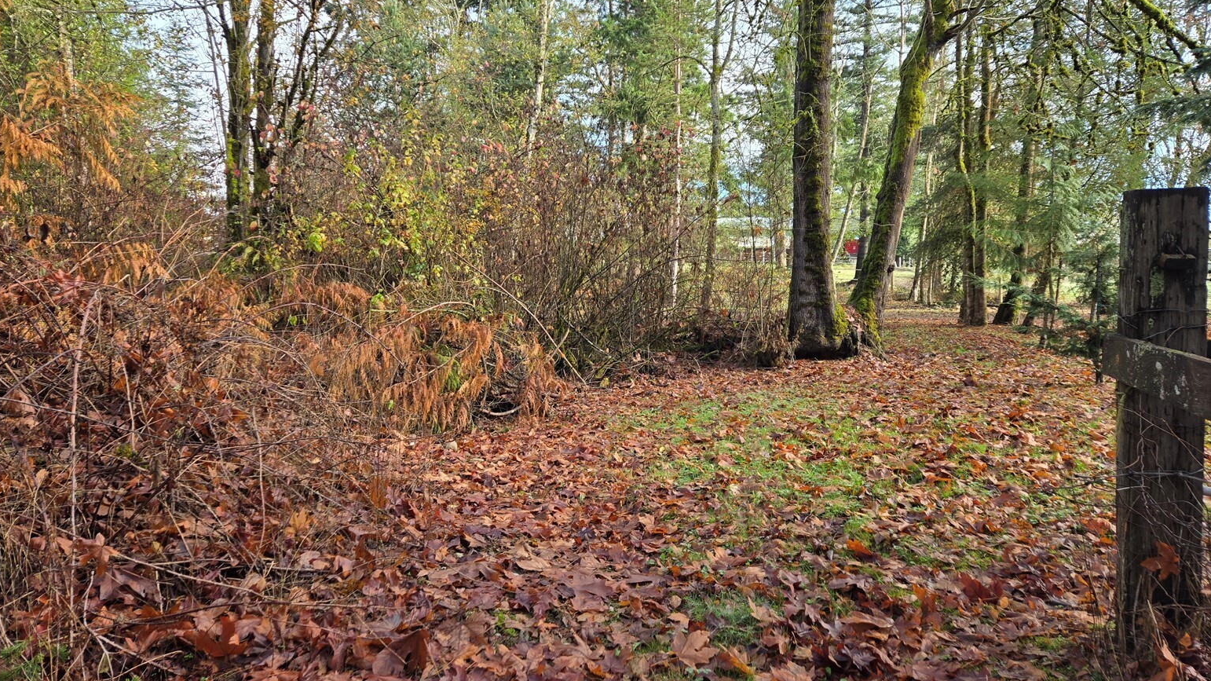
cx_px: 605
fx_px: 835
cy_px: 298
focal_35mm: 26
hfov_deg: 71.9
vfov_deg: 44.3
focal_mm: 5.4
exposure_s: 1/335
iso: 25
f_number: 1.8
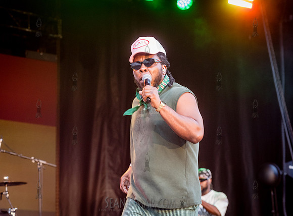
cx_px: 165
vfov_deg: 13.5
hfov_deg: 18.2
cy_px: 106
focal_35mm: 109
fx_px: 915
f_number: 4.5
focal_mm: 100
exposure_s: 1/250
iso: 1600
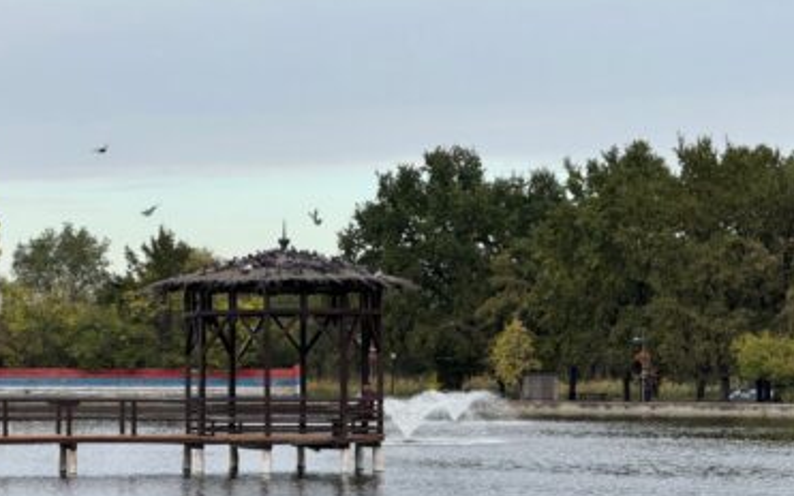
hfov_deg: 15.3
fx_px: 2965
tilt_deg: +0.6
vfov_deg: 9.6
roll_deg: -0.2
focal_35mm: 137
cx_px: 402
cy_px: 310
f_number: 2.8
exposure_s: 1/298
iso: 50
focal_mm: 15.66
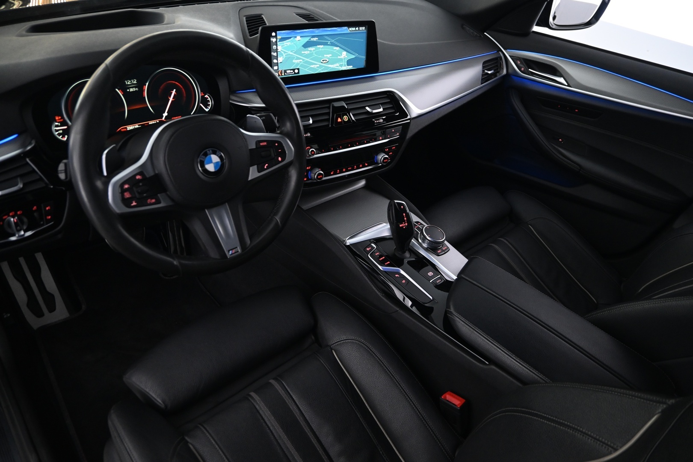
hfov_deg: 73.7
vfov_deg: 53.1
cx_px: 346
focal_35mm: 24
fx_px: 462
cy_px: 231
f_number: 3.5
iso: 1600
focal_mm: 16
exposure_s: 1/13
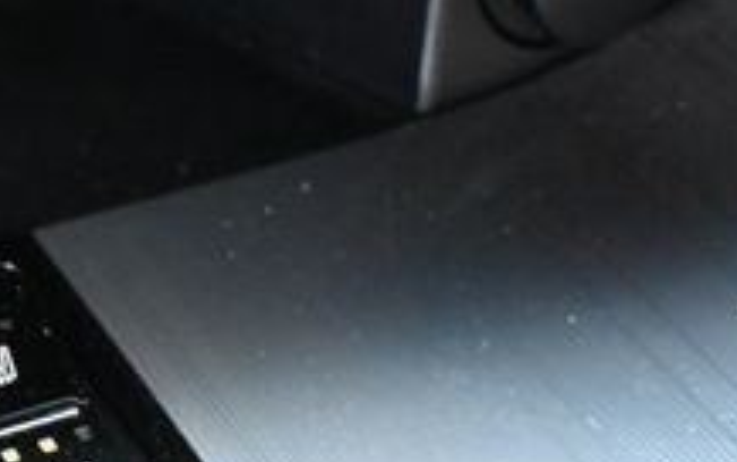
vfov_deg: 14.7
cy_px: 472
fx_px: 1764
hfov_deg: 20.8
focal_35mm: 88
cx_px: -306
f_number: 3.8
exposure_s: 1/80
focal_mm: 19.5
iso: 3200
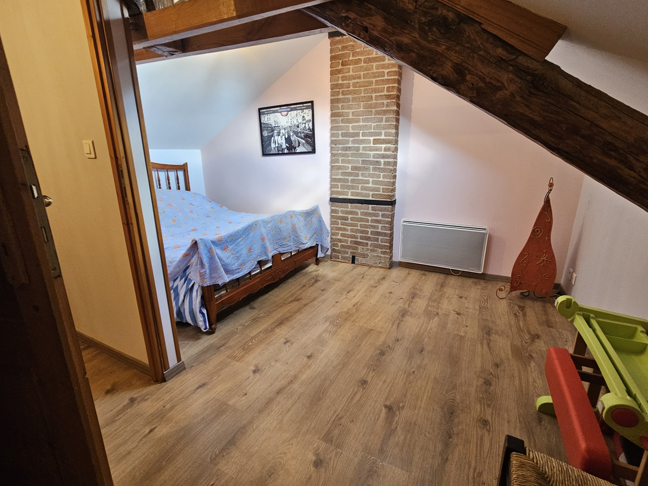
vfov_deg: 85.7
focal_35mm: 14
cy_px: 244
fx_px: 262
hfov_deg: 101.9
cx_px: 348
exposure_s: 1/50
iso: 320
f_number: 2.2
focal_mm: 2.2
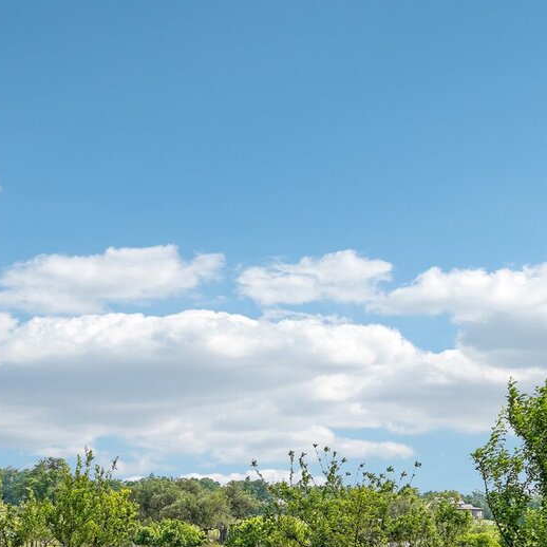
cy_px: 562
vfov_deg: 18.2
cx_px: 204
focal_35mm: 93
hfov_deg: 18.7
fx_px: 1663
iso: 100
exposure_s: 1/250
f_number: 8
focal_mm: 35
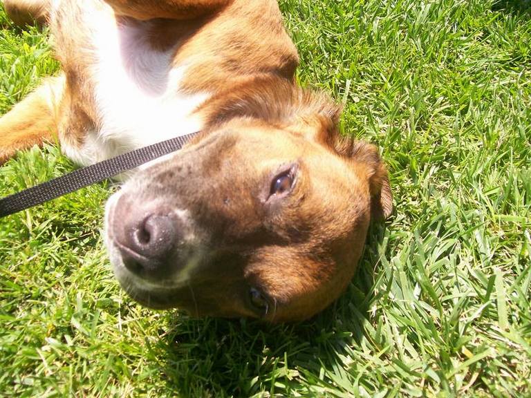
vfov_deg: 39.7
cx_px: 266
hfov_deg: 51.4
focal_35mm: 36
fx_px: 552
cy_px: 199
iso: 80
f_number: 2.7
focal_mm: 6
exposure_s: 1/598
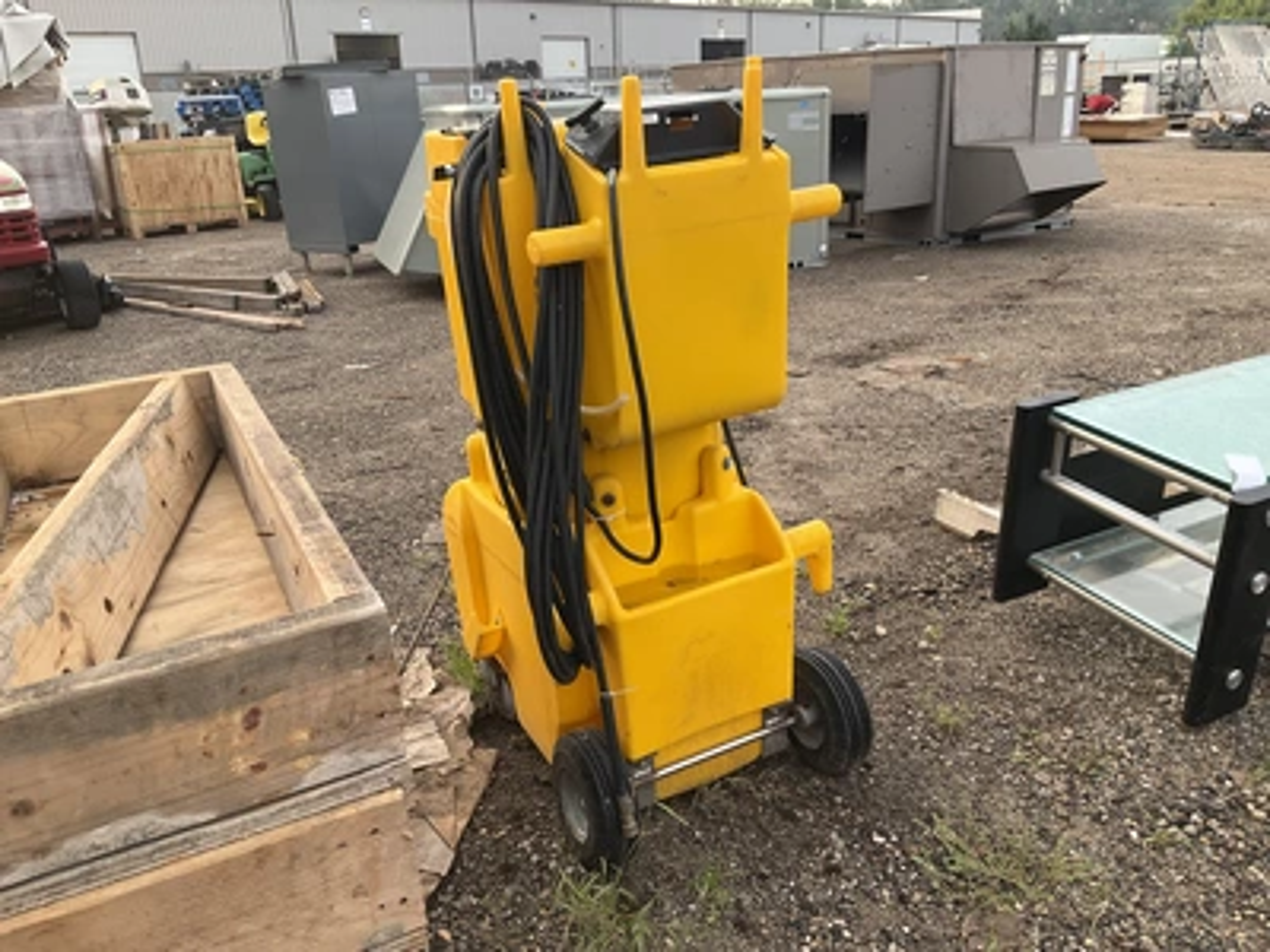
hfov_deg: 61.7
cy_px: 476
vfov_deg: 48.2
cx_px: 635
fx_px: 1064
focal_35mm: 29
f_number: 1.8
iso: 32
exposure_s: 1/122
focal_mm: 3
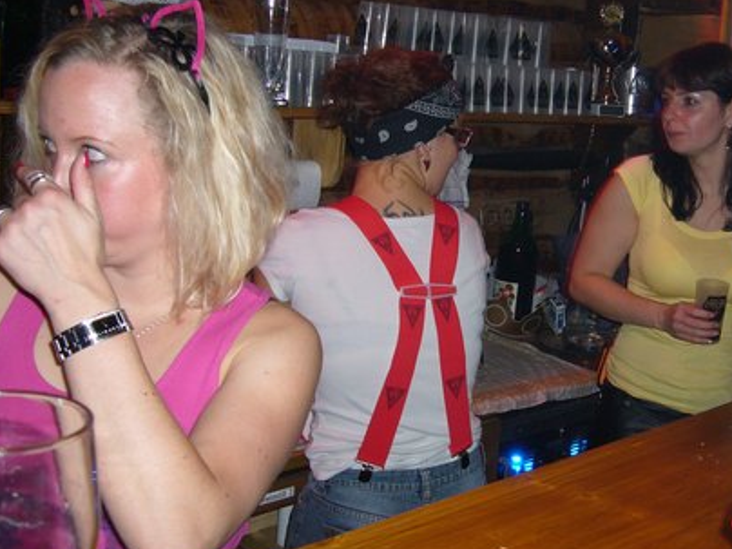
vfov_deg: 28.0
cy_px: 226
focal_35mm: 52
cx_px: 451
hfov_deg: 36.6
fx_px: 1100
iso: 100
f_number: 2.8
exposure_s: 1/30
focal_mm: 5.8
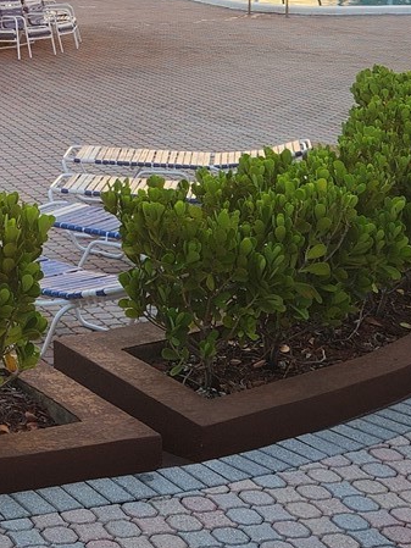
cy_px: -24
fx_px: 1298
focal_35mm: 82
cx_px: -129
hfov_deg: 16.9
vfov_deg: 22.7
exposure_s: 1/184
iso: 20
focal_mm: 5.4
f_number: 1.8
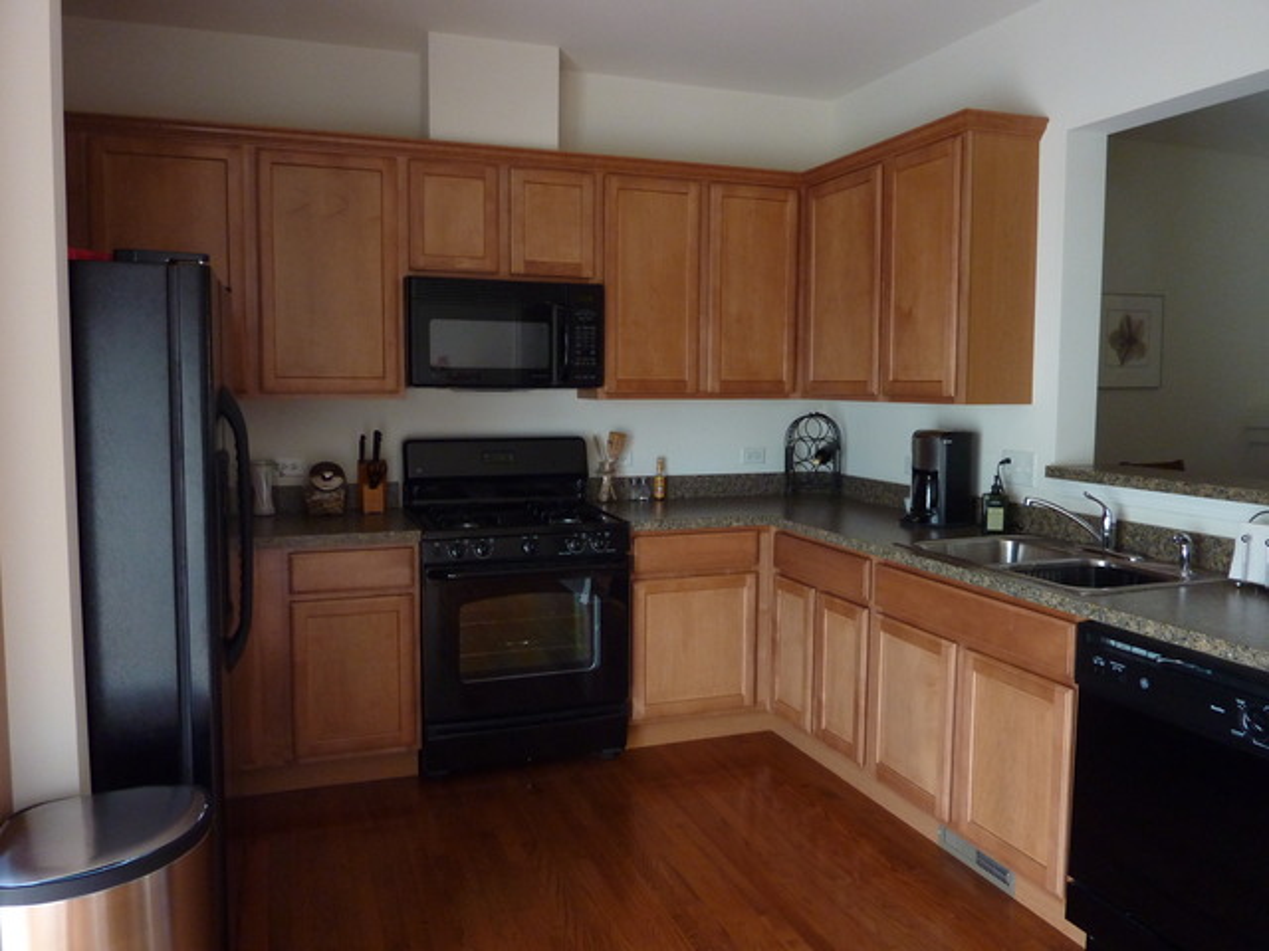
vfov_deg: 54.9
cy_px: 476
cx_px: 634
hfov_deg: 69.4
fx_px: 916
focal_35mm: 25
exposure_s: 1/30
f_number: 3.3
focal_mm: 4.1
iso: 250
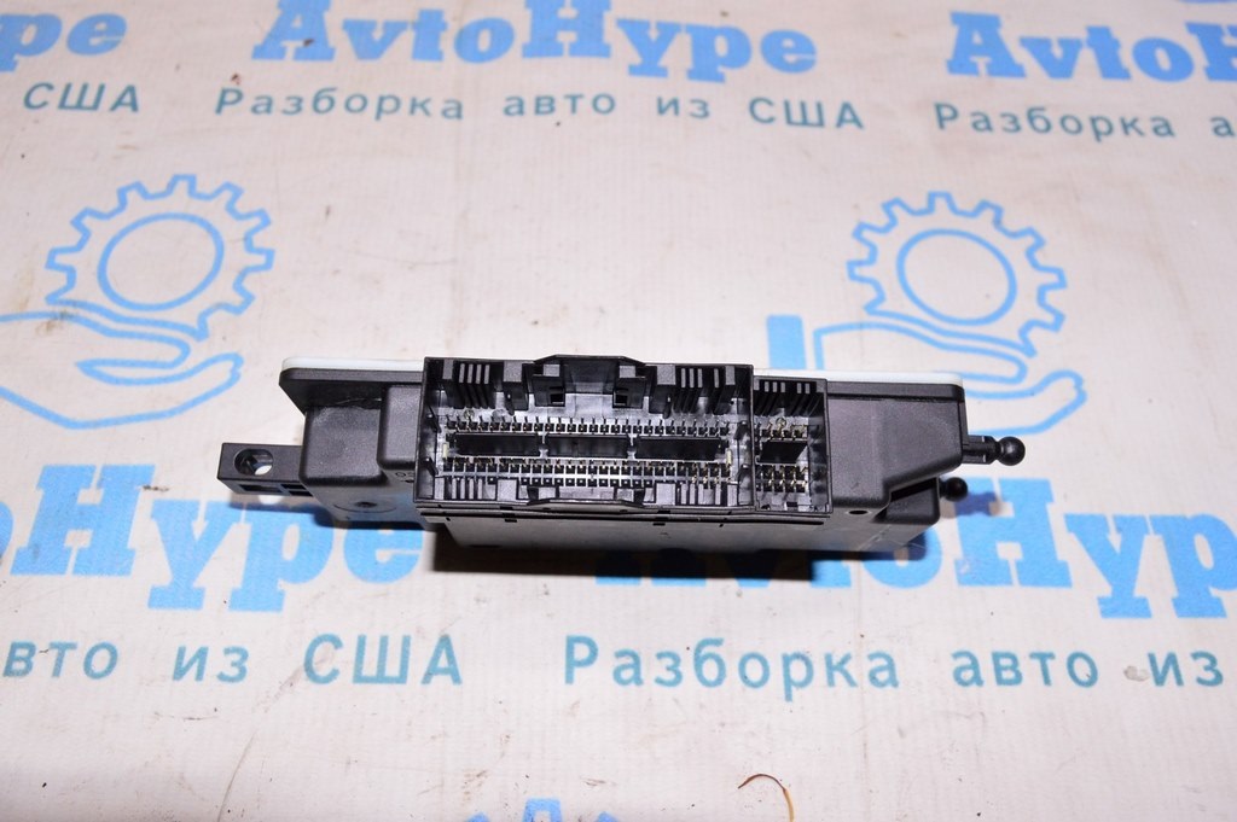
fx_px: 1081
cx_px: 618
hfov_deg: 59.5
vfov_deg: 41.6
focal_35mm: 32
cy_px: 411
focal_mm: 21
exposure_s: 1/200
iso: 1600
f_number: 8
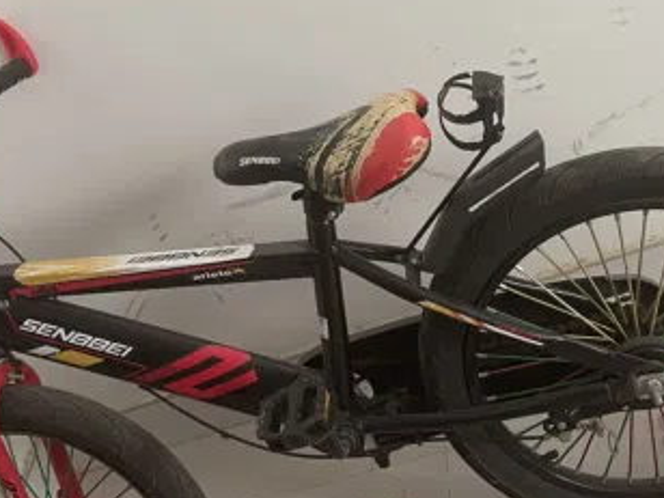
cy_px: 196
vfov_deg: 28.0
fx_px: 997
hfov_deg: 36.6
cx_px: 246
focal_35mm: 52
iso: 200
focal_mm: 5.1
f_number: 1.6
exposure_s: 1/60
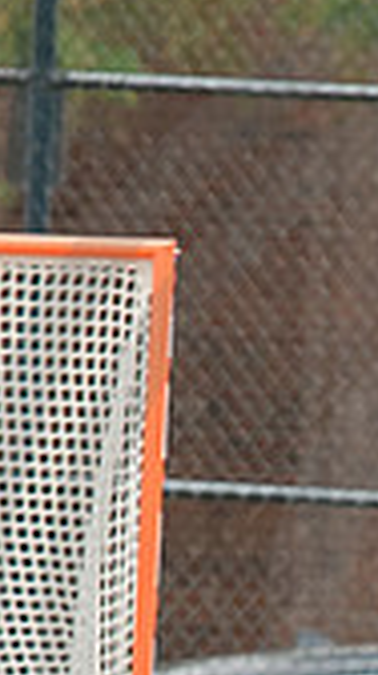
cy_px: 1310
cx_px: 1191
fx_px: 33170
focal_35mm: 1854
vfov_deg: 1.2
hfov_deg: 0.7
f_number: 2.8
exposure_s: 1/1250
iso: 400
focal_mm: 200
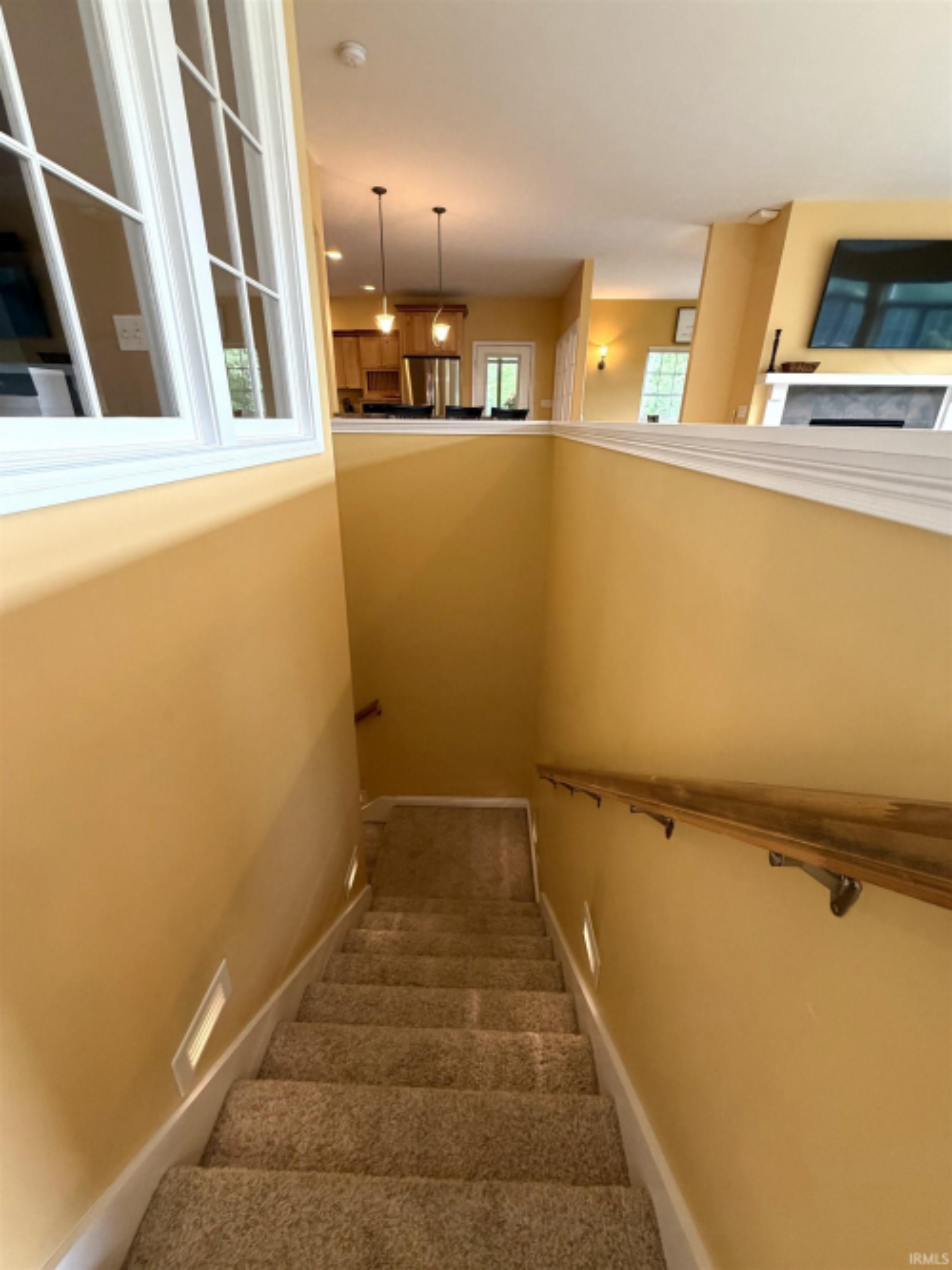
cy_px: 635
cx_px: 476
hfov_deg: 85.7
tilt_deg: -21.6
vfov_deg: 102.1
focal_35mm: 14
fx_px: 514
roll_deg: -1.6
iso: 400
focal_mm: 2.22
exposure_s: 1/60
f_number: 2.2
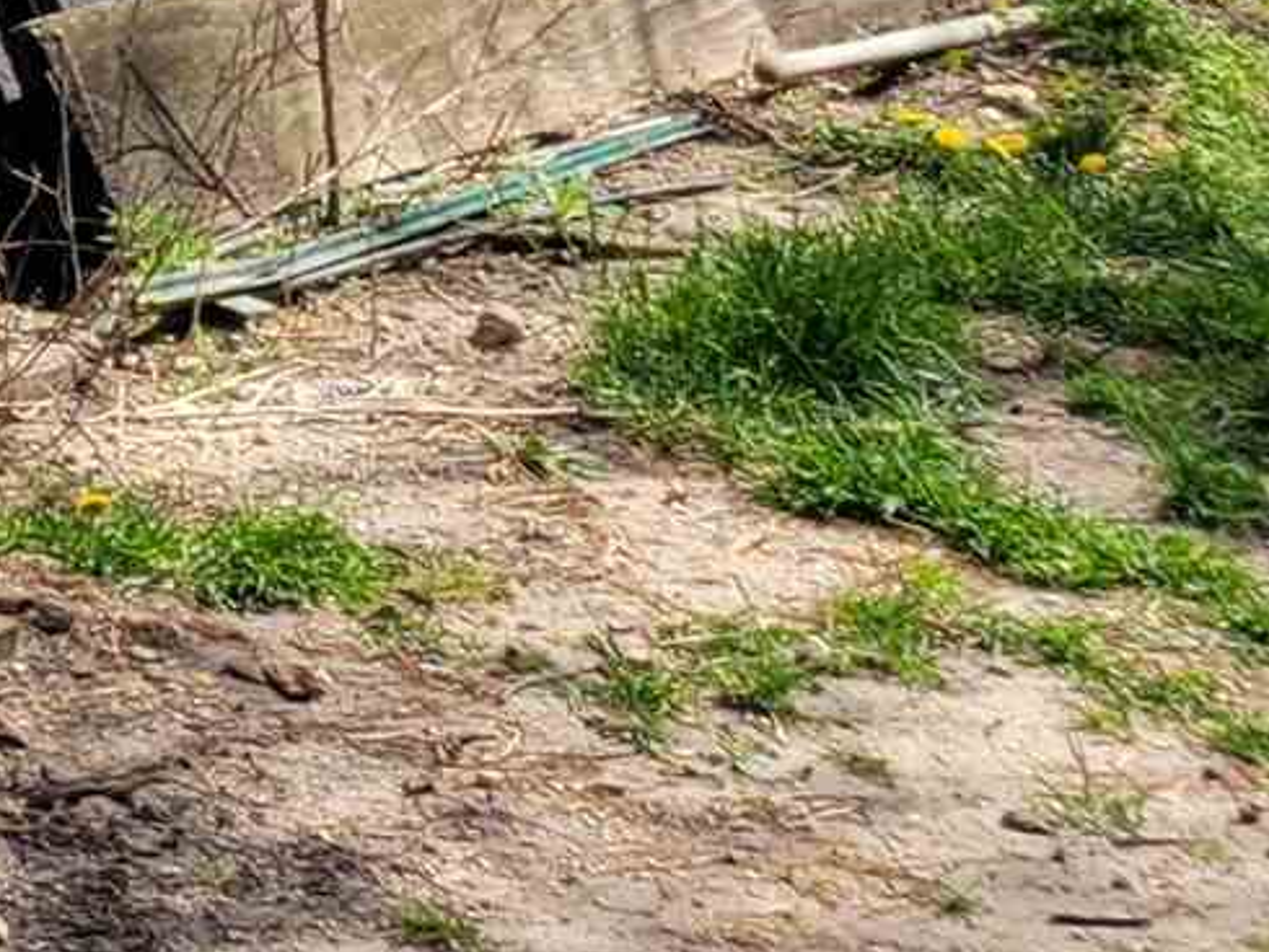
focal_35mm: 163
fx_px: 5978
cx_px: -1422
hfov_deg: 10.9
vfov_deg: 8.5
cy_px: -1193
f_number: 1.8
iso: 40
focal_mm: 5.4
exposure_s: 1/1208
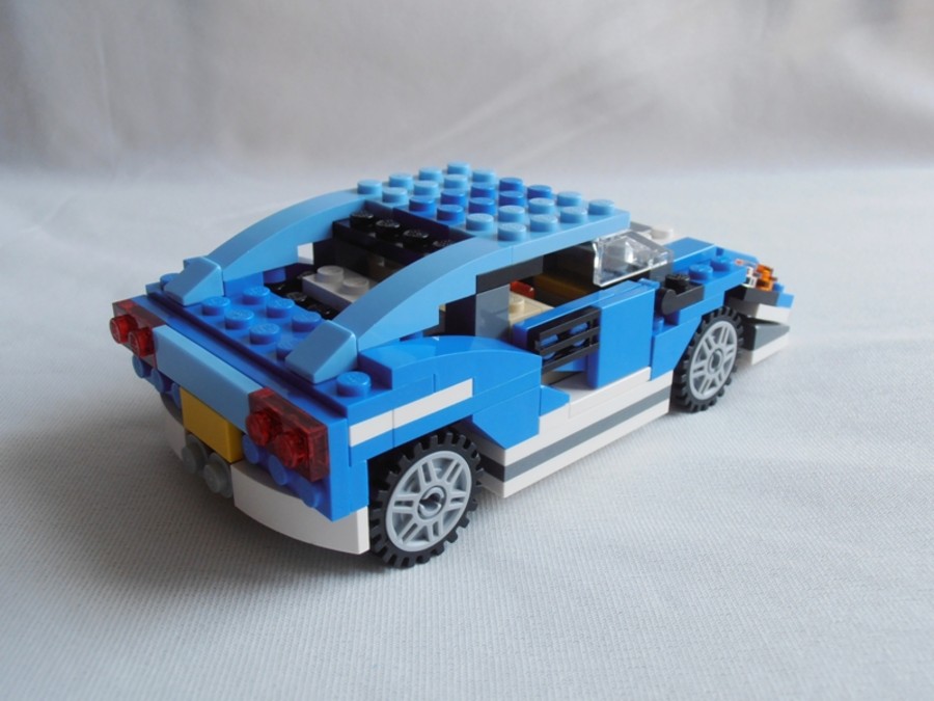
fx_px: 998
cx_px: 467
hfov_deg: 50.1
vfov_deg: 38.7
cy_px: 350
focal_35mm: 37
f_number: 3.9
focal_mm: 6.61
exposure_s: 1/100
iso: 80
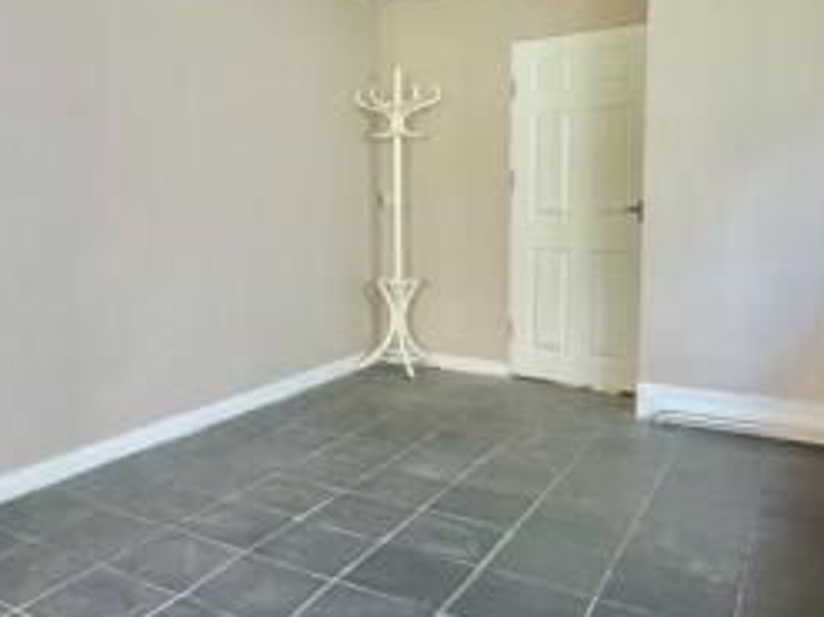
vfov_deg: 42.8
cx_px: 239
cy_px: 258
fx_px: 785
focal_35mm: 33
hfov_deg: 53.6
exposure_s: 1/60
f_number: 2.2
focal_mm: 2.22
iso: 800
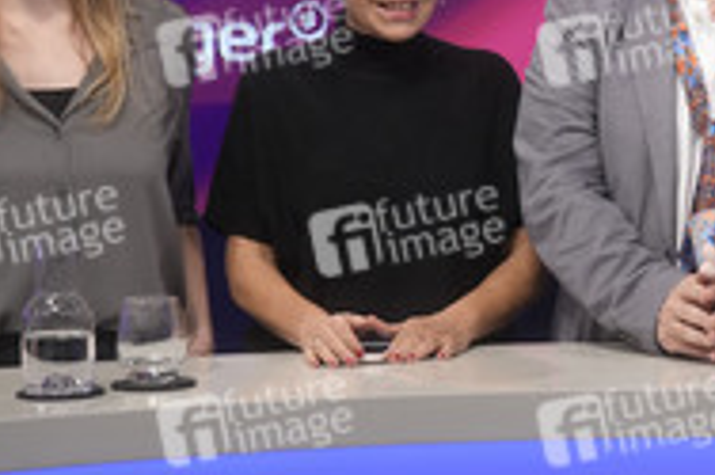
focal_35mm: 108
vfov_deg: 12.6
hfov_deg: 18.5
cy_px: 137
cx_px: 686
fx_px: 2143
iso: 640
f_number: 2.2
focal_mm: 30
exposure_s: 1/250
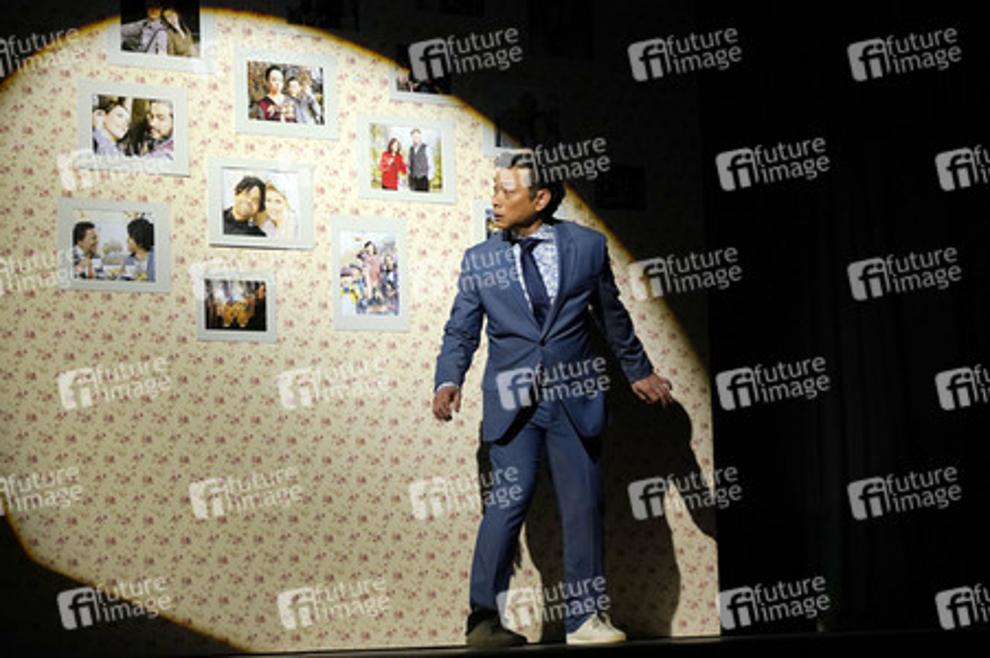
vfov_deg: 15.7
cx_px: 495
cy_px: 329
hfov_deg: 23.4
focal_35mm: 87
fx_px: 2391
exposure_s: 1/200
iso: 2000
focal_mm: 87
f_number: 5.6
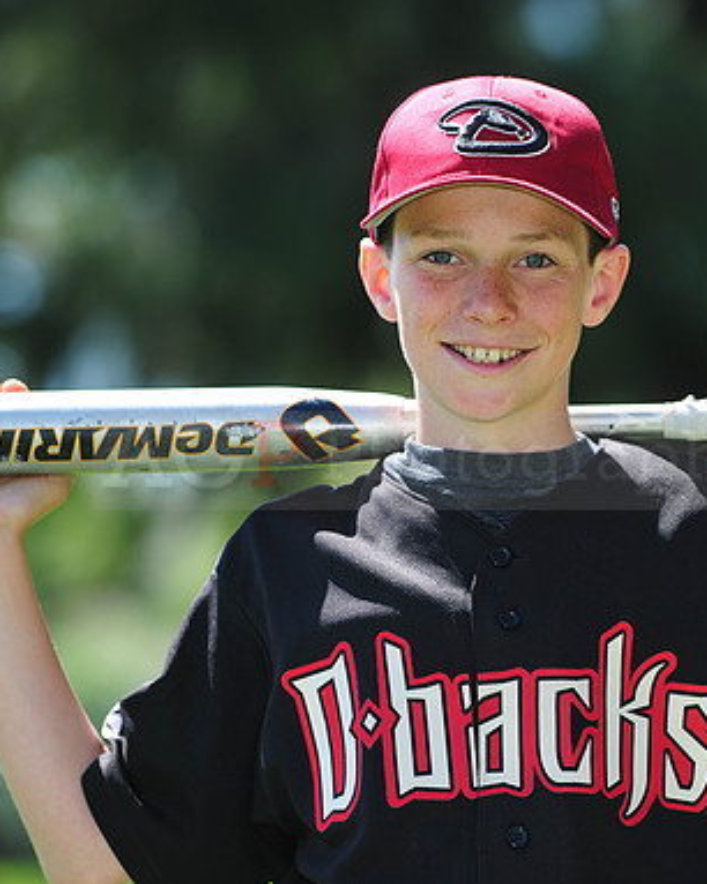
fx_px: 7434
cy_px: 441
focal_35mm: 284
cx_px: 481
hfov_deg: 5.4
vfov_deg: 6.8
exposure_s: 1/500
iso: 200
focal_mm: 200
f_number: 4.5
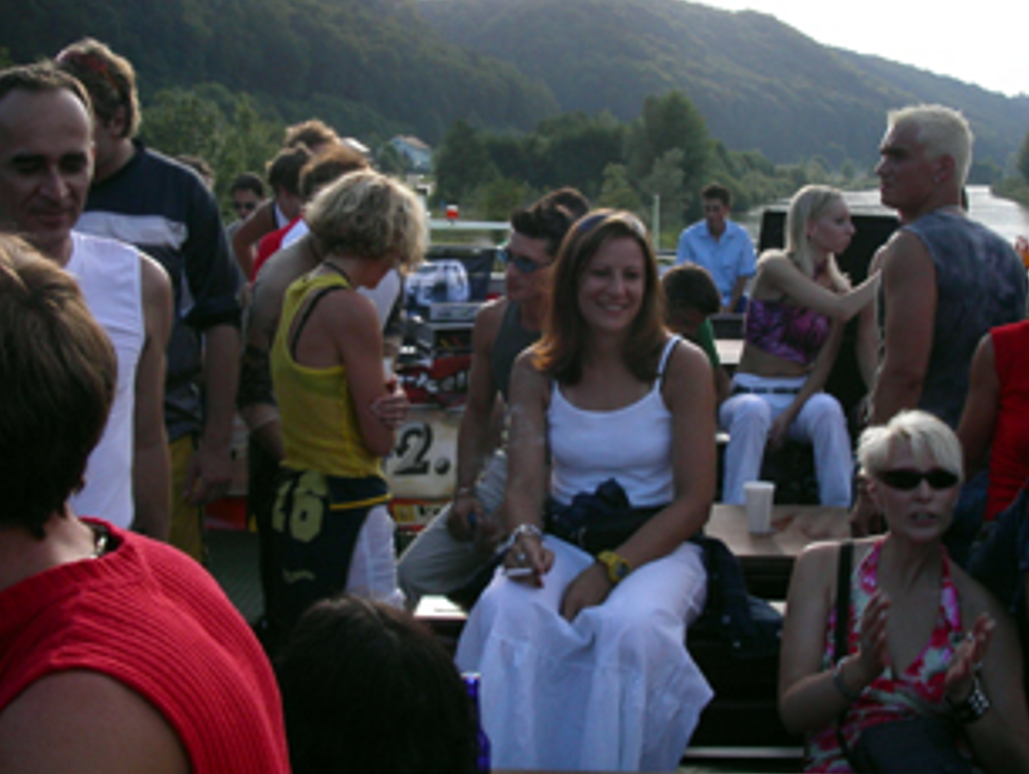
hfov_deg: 38.1
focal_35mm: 50
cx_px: 557
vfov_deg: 29.1
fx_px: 1487
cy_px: 340
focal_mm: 7.8
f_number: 6.7
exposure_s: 1/180
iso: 100
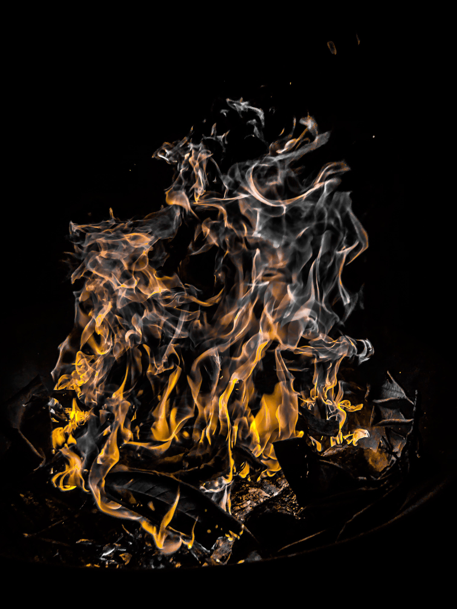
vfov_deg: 63.4
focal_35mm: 28
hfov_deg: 49.7
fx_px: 493
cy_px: 304
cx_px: 228
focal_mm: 3.99
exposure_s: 1/261
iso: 20
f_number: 1.8
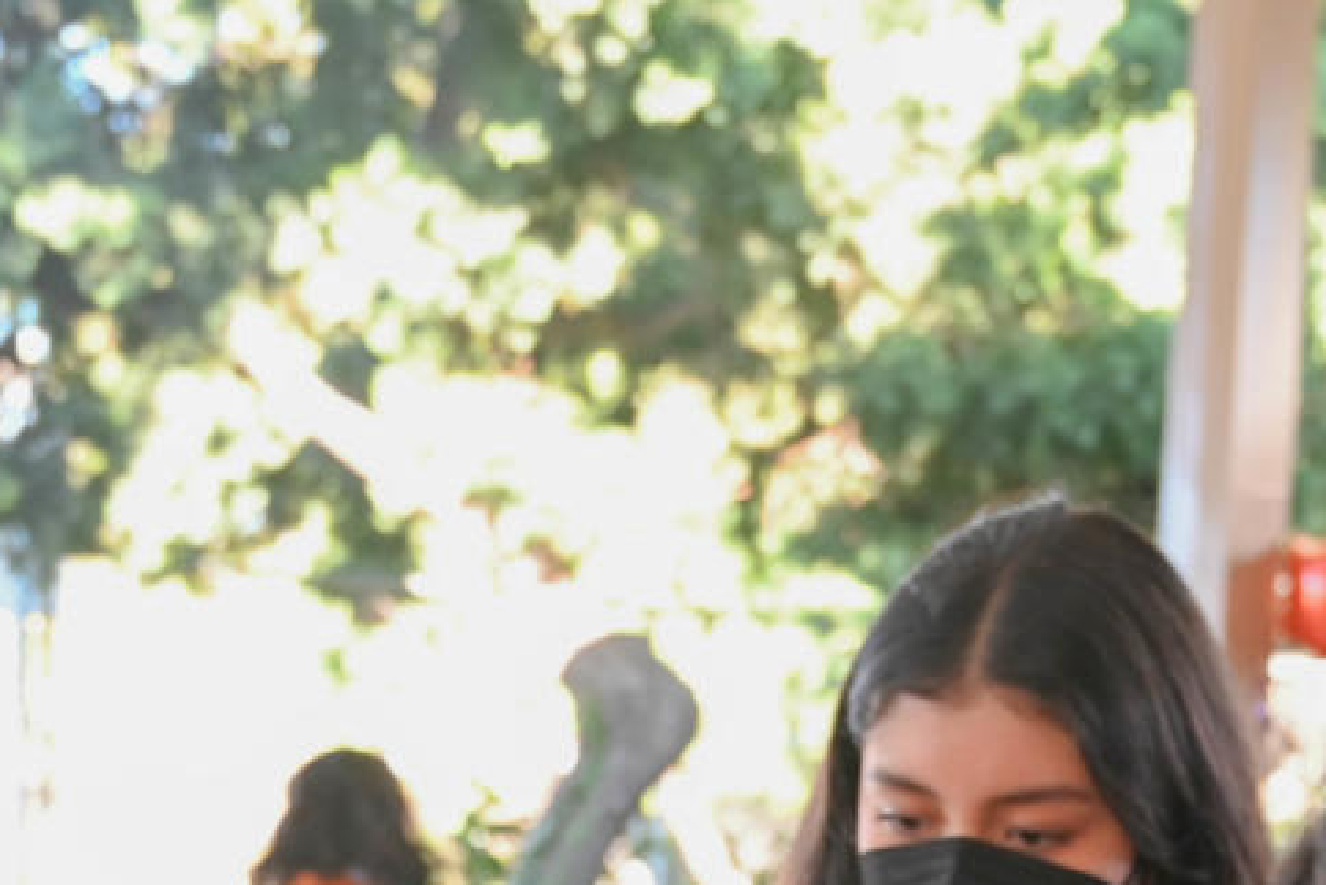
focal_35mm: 90
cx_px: 511
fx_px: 3316
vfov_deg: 14.2
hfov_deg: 22.6
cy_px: 1326
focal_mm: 29
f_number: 4
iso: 800
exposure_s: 1/125
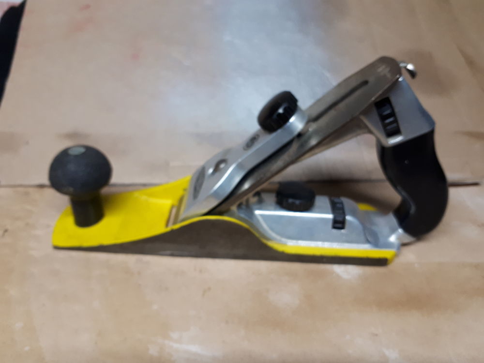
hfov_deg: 65.3
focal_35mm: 27
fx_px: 378
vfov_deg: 51.4
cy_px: 182
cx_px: 242
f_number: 1.9
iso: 160
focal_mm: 3.6
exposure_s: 1/20
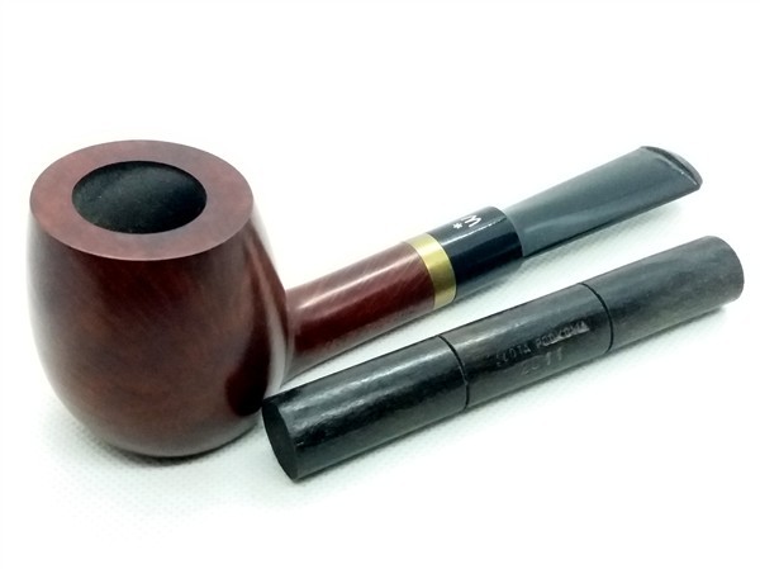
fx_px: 614
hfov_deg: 63.5
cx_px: 380
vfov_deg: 49.7
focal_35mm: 28
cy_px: 284
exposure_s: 1/211
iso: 400
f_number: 1.9
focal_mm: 3.7
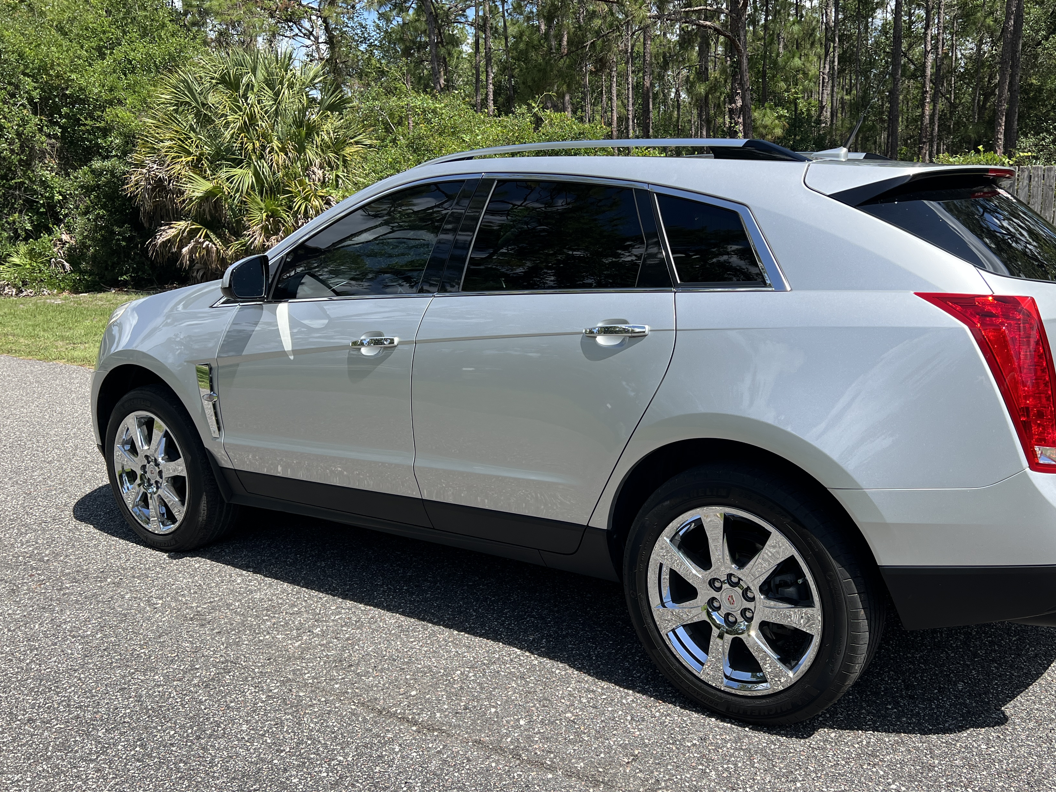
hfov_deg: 56.4
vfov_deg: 44.2
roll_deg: -0.4
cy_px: 387
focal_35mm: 32
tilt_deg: -9.8
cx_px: 631
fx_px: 976
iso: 50
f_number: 1.5
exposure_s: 1/2695
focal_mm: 5.7
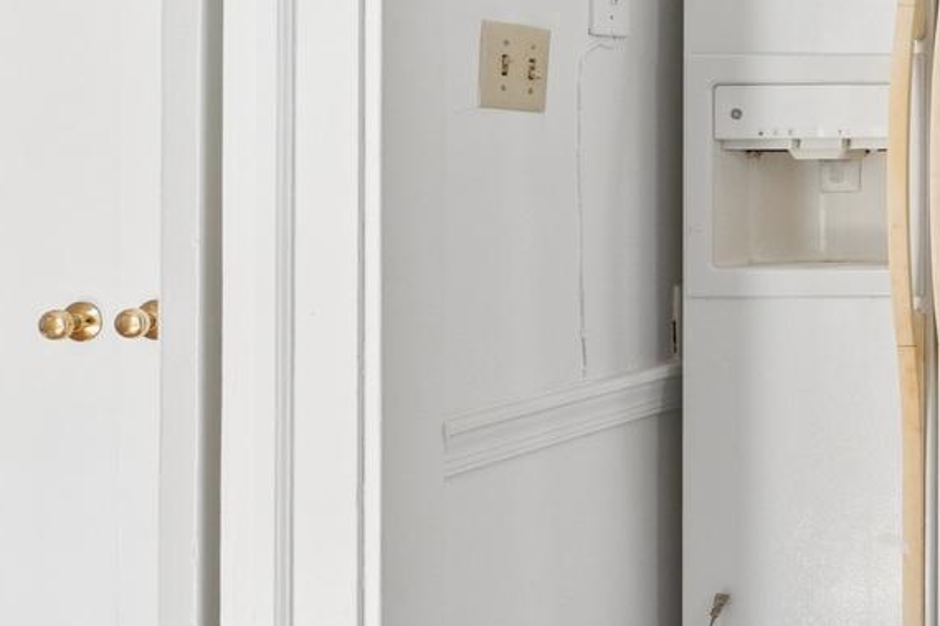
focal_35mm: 55
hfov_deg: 23.0
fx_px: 1428
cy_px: 135
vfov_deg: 24.4
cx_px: 1631
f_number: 7.1
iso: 1250
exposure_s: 1/125
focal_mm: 15.2
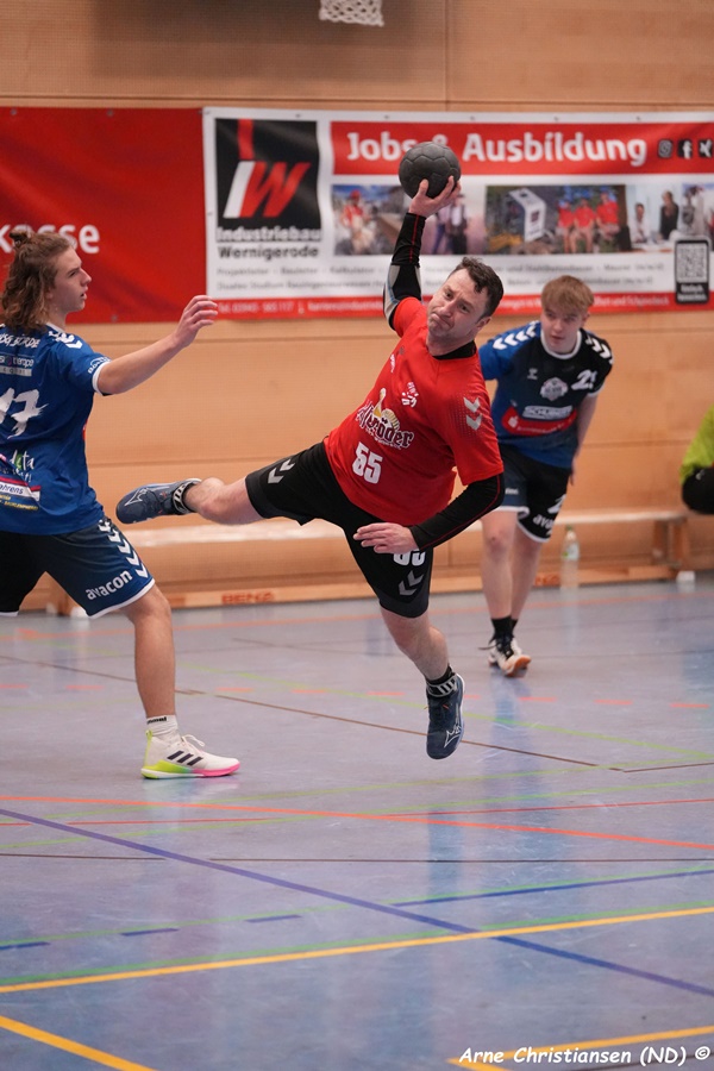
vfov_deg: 15.3
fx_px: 3986
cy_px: 536
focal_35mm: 134
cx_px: 357
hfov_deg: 10.2
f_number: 2.8
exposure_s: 1/1250
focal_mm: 134
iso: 12800
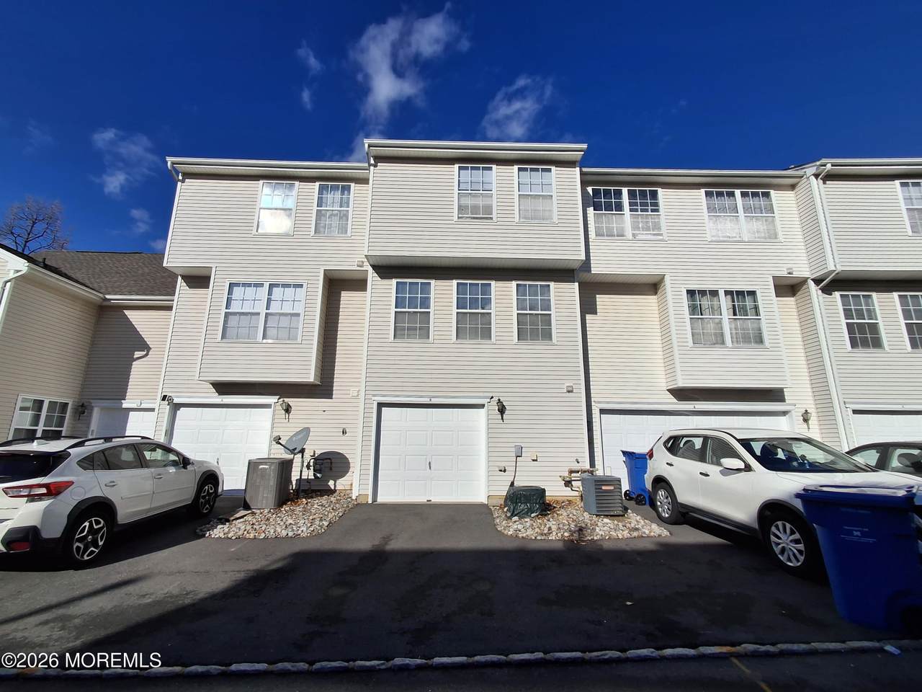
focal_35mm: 16
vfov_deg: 78.1
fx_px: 426
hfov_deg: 94.5
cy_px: 346
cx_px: 461
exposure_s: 1/3906
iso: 40
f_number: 2.2
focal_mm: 1.64
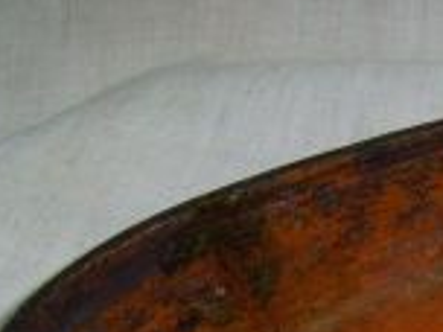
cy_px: 387
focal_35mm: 100
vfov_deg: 14.4
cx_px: 458
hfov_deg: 19.0
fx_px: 1280
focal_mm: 7.8
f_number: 2.8
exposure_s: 1/30
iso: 50
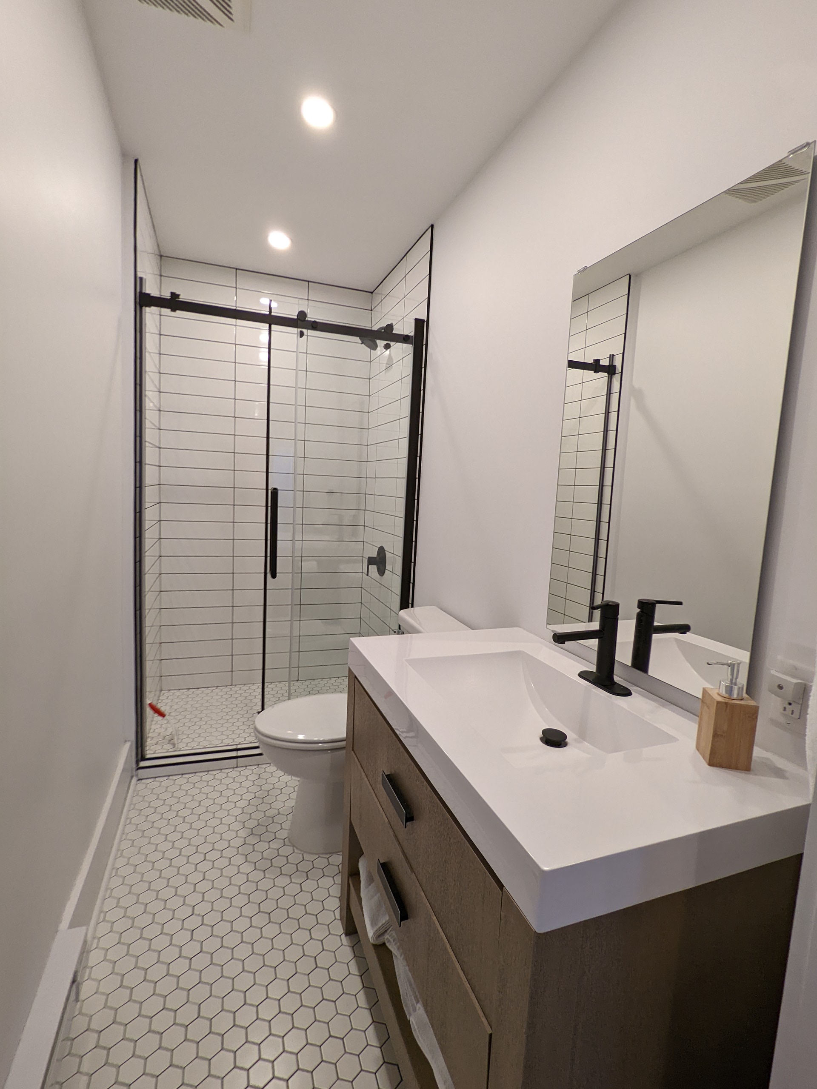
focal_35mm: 16
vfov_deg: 94.5
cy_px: 544
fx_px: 504
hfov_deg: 78.1
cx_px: 408
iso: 163
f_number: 2.2
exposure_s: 1/60
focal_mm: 2.35
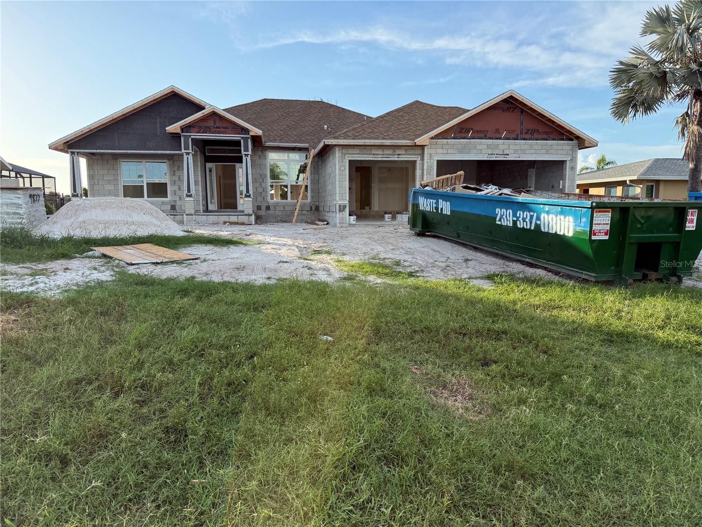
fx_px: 487
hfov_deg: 71.6
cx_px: 351
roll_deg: +0.2
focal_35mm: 24
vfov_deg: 56.8
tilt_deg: -7.2
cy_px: 264
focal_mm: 6.76
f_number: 1.78
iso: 100
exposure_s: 1/3279
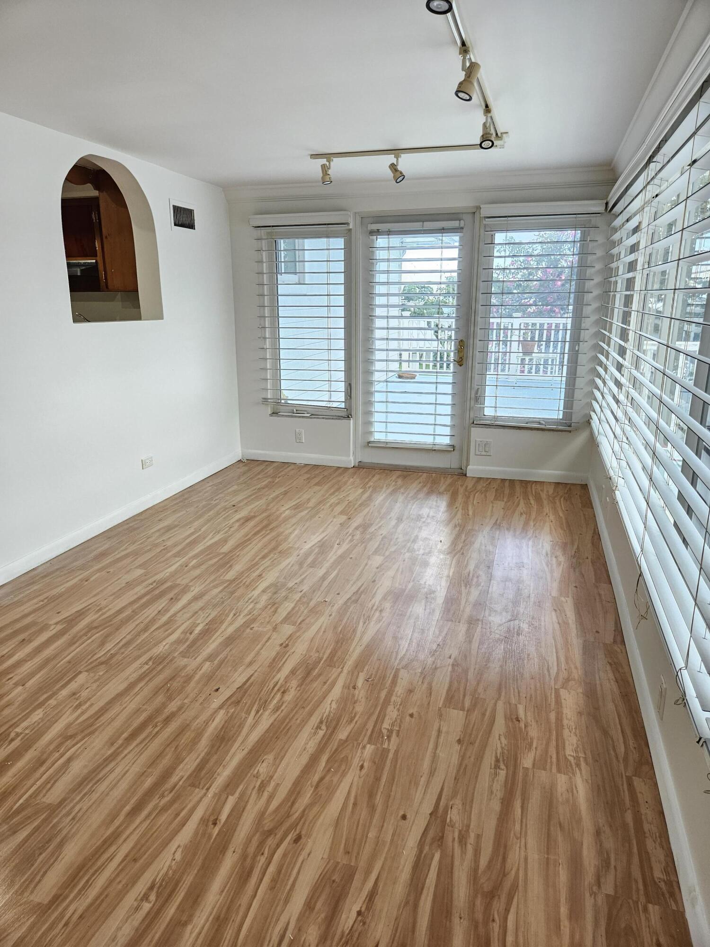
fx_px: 629
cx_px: 355
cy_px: 474
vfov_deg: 73.9
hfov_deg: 58.9
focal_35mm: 23
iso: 160
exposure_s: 1/120
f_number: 1.8
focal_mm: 5.4
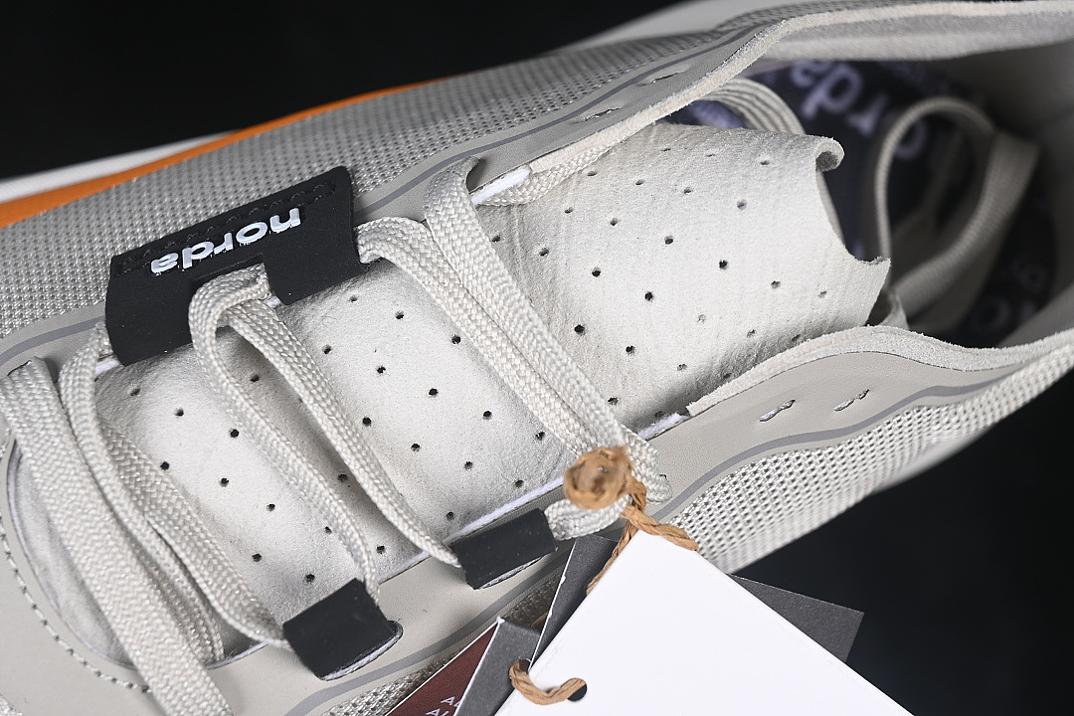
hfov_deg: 27.0
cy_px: 358
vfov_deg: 18.2
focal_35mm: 75
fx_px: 2237
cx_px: 537
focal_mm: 50
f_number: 7.1
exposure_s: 1/80
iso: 160
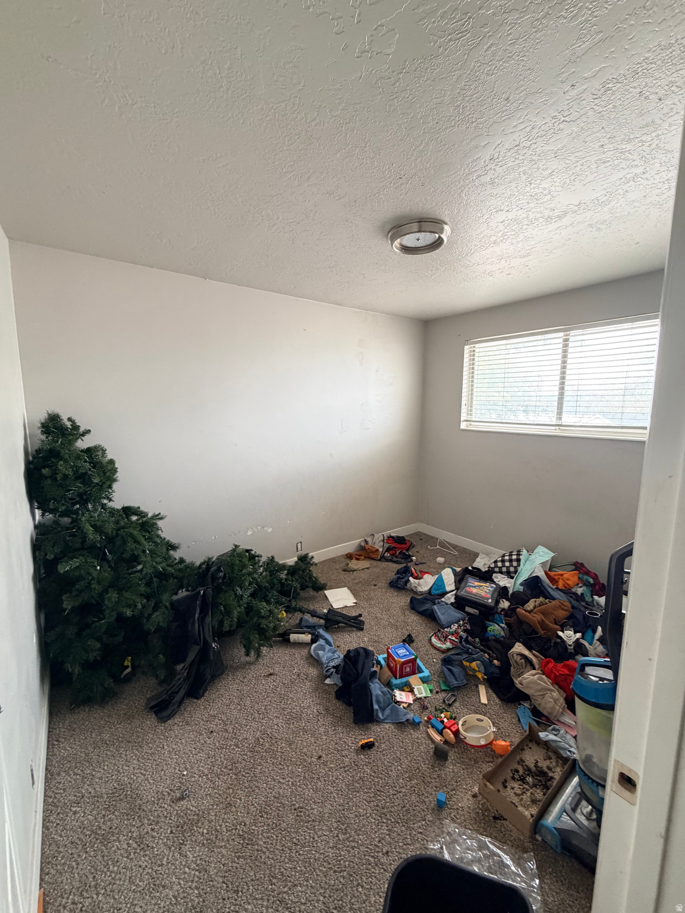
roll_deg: -0.5
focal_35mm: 14
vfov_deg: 102.1
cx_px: 342
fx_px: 369
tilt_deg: -7.7
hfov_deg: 85.7
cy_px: 456
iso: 320
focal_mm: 2.22
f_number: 2.2
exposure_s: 1/80
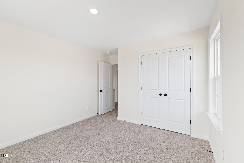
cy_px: 82
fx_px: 102
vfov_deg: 77.3
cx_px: 122
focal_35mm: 15
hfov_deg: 100.4
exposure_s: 1/20
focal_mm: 10
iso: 100
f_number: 8
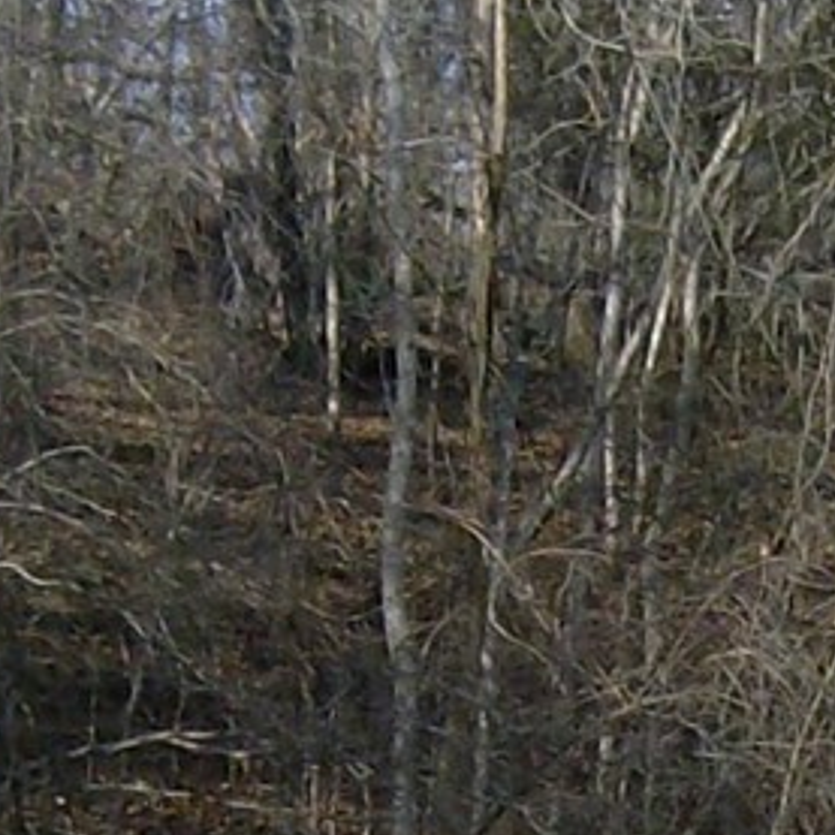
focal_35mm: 220
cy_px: 962
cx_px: 962
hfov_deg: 7.9
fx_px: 6004
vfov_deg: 7.9
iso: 100
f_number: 4.7
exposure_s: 1/496
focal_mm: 6
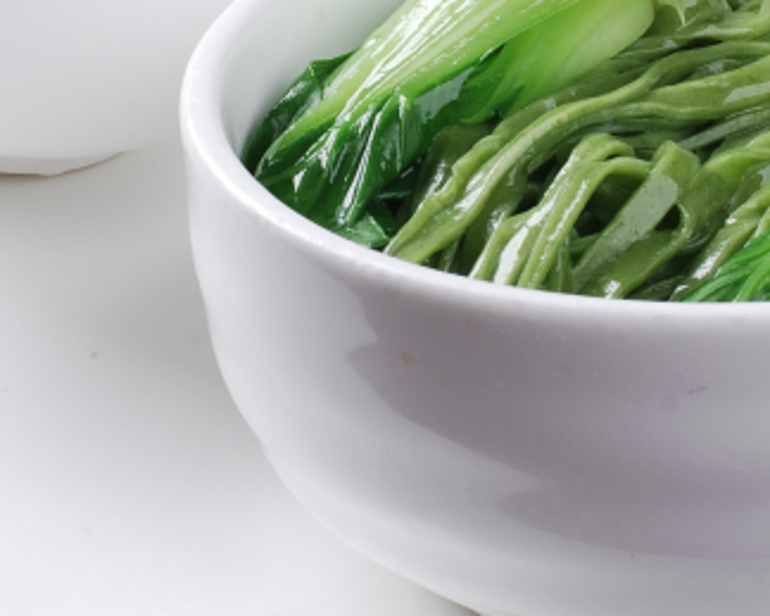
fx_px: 5080
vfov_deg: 6.9
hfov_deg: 8.7
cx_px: 570
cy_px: 103
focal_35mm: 223
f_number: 14
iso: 100
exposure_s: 1/160
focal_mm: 50
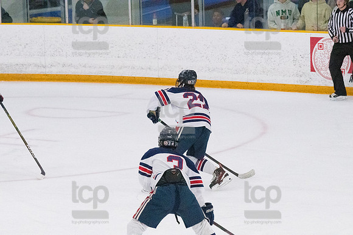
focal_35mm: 262
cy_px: 118
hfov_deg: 7.9
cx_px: 176
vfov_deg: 5.2
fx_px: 2567
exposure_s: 1/1600
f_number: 5
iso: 8000
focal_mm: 175
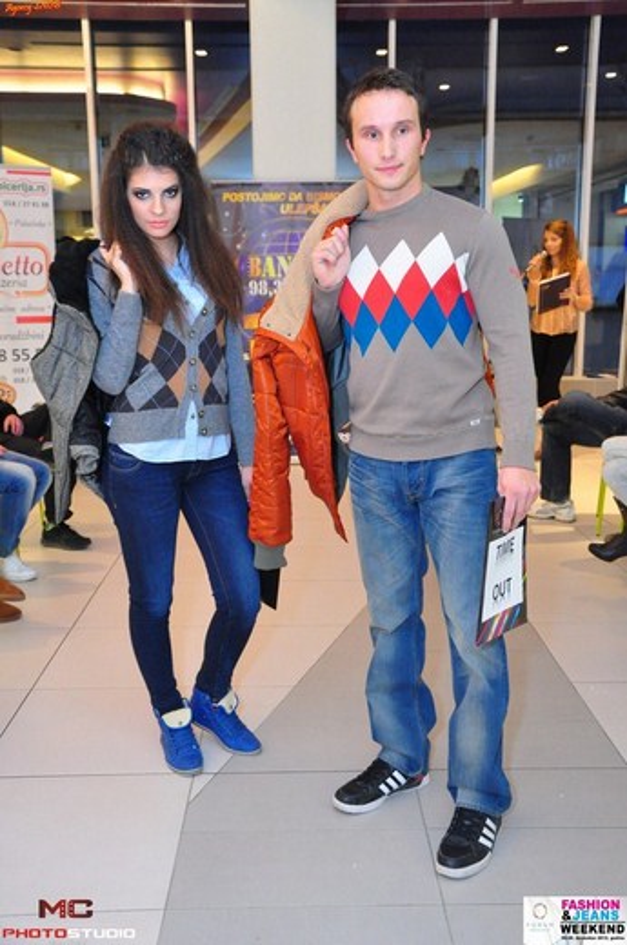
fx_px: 983
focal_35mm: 38
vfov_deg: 51.4
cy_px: 472
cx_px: 314
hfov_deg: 35.4
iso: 2000
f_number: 4.5
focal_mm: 25
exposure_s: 1/60
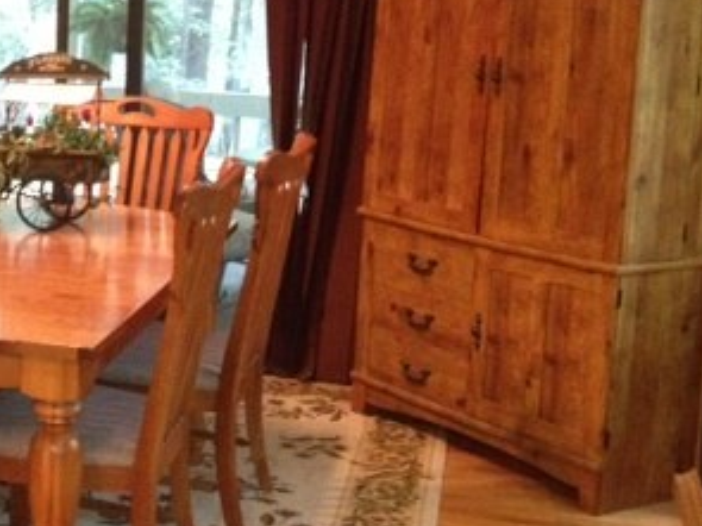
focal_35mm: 76
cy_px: 195
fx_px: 1541
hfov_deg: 24.8
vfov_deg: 19.3
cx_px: 50
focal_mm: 4.28
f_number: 2.4
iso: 640
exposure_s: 1/17
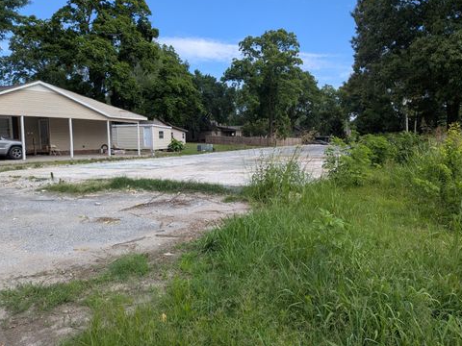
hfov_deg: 69.4
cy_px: 168
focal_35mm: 25
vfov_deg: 54.9
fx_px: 334
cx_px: 238
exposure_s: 1/1056
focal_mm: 4.53
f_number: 1.7
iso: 28
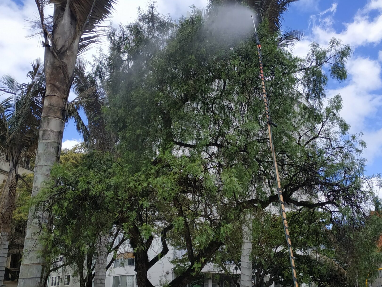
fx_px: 419
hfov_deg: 48.7
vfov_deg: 37.5
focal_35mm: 38
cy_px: 179
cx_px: 226
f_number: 1.9
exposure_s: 1/2250
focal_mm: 3.94
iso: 250
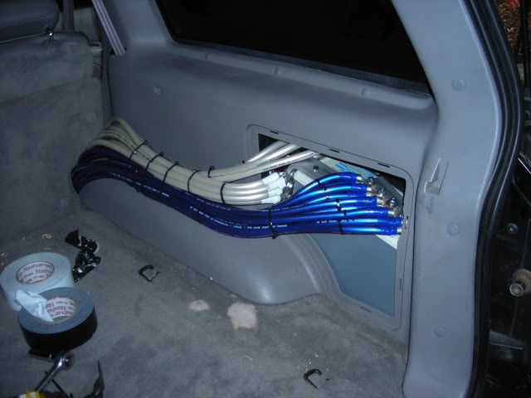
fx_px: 583
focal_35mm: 38
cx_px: 266
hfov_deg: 49.0
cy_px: 199
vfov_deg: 37.7
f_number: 3.2
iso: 51
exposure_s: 1/60.1
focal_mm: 6.3
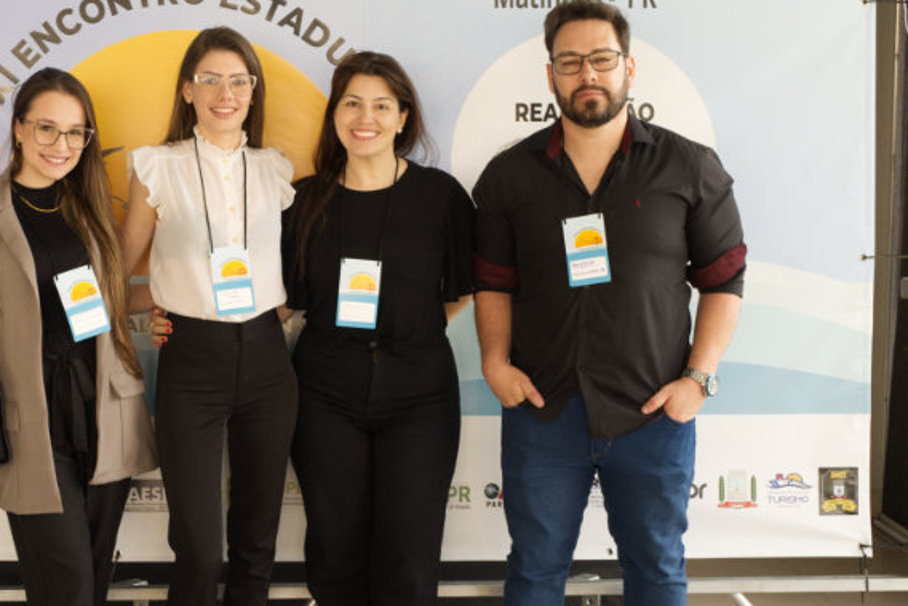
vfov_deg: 18.4
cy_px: 300
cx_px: 270
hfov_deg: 27.1
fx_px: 1867
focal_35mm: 74
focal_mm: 35
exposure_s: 1/100
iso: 640
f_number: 5.6
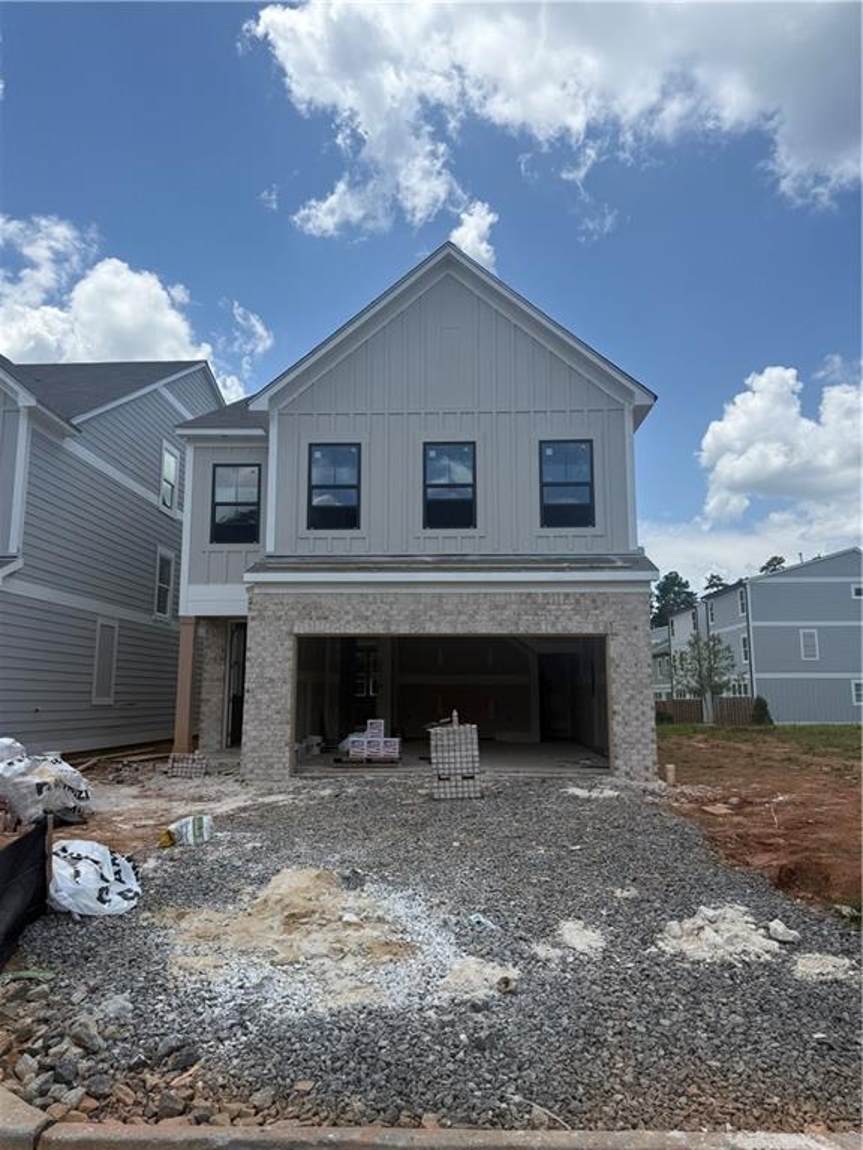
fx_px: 798
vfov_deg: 71.6
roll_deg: -0.4
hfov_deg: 56.8
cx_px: 432
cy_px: 575
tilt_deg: +10.0
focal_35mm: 24
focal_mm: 6.76
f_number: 1.78
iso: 80
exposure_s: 1/4975
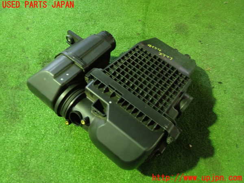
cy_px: 92
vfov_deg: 46.8
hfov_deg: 60.0
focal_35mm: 30
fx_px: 211
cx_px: 122
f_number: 2.3
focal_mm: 5.4
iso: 800
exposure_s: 1/25
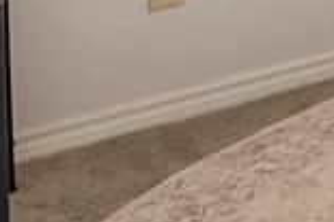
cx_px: 858
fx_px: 918
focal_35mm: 99
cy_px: -388
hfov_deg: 13.4
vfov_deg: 10.7
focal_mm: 10
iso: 100
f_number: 11
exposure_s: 1/6
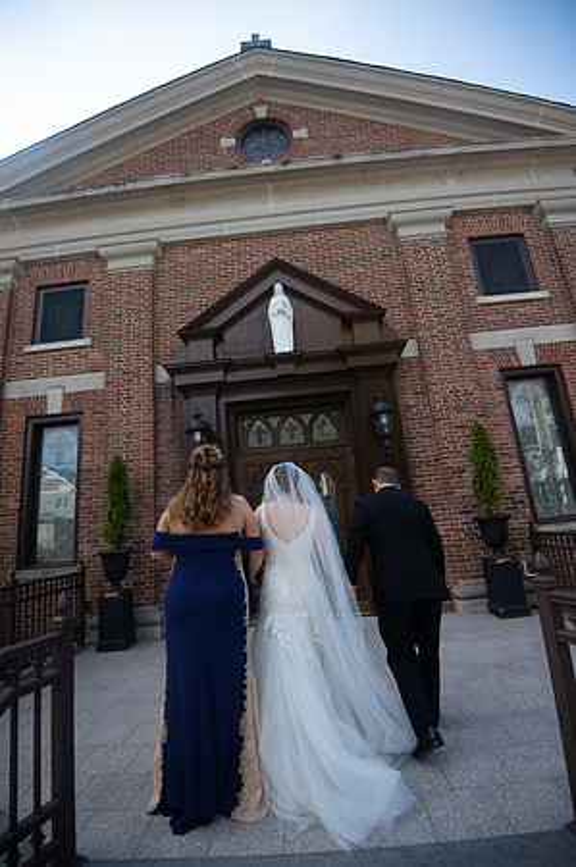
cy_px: 434
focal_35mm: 16
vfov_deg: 96.8
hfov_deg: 73.6
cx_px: 288
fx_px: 385
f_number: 4
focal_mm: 16
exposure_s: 1/1250
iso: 400
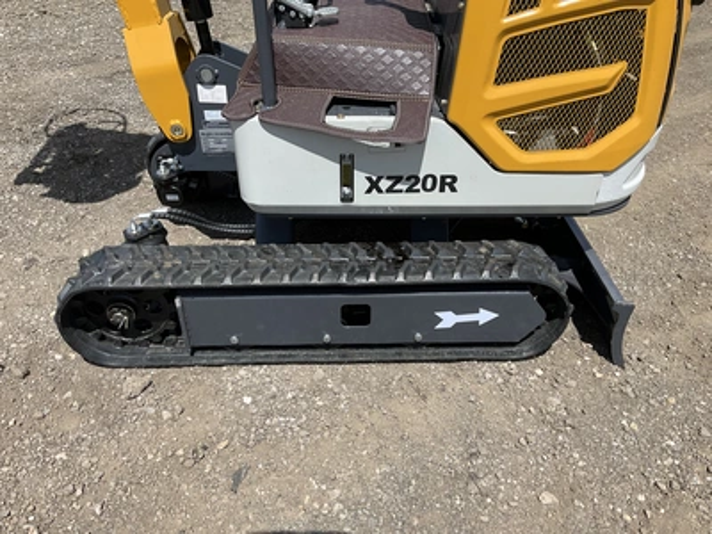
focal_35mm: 29
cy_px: 267
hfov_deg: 61.7
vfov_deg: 48.2
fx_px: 596
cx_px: 356
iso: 25
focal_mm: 3
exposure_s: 1/1730
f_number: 1.8
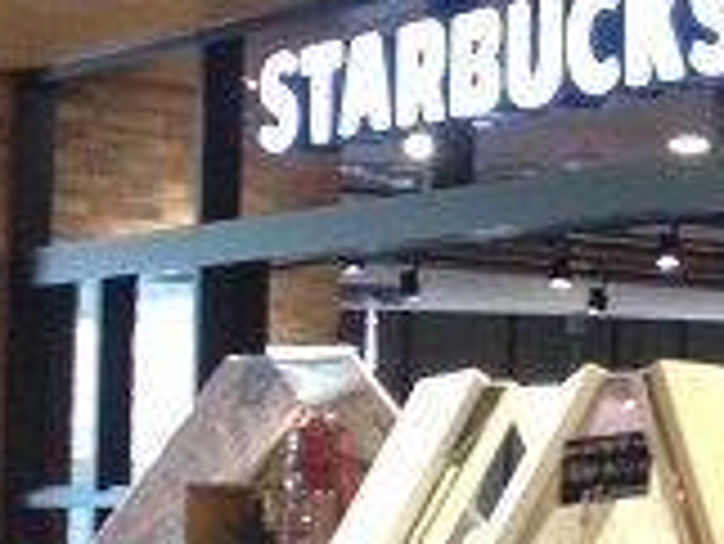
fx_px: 3705
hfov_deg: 10.6
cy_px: 441
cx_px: 1196
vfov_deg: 8.4
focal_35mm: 177
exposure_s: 1/20
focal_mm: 4.28
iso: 125
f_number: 2.4
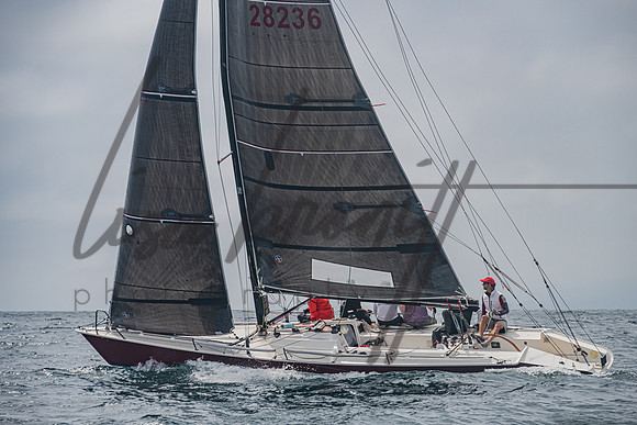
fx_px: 3228
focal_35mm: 182
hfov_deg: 11.3
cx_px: 343
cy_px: 207
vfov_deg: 7.5
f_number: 6.3
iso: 250
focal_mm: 160
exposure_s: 1/1600
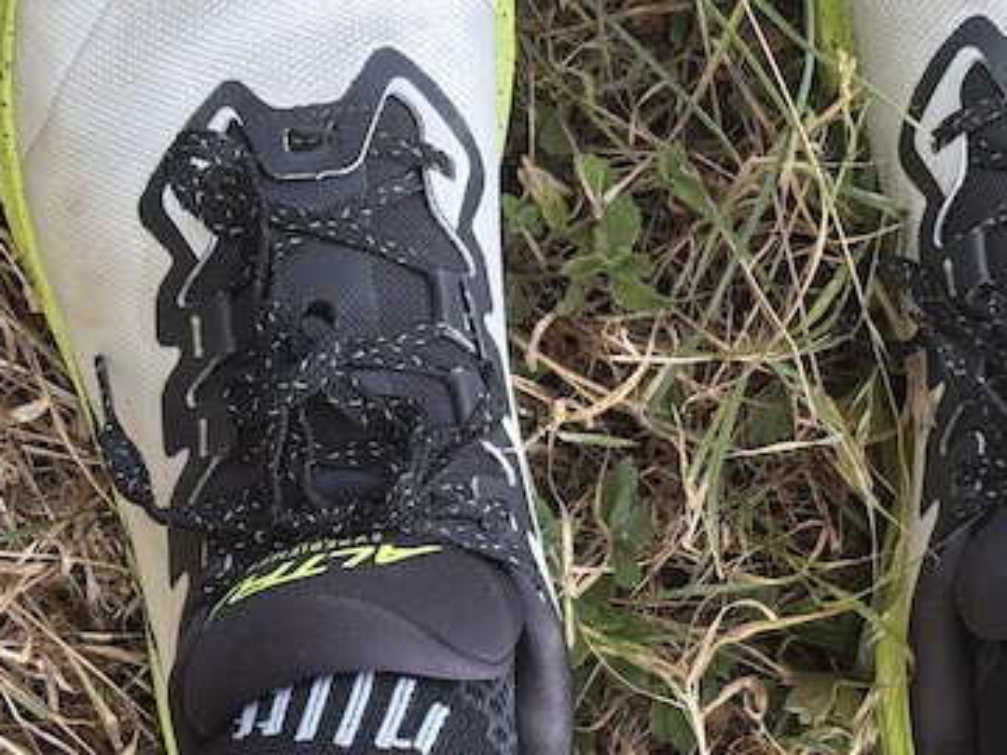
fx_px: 2938
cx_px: 758
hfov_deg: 19.3
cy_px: 371
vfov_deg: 14.6
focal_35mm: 101
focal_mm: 5.96
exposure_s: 1/121
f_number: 1.6
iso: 40
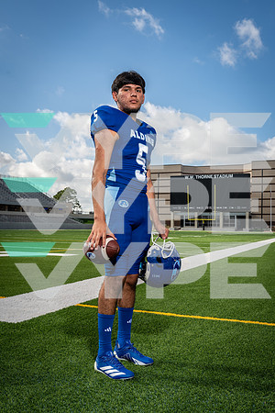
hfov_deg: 35.9
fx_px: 424
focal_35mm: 37
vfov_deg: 51.9
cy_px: 206
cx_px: 138
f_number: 8
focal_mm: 37
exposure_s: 1/250
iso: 125
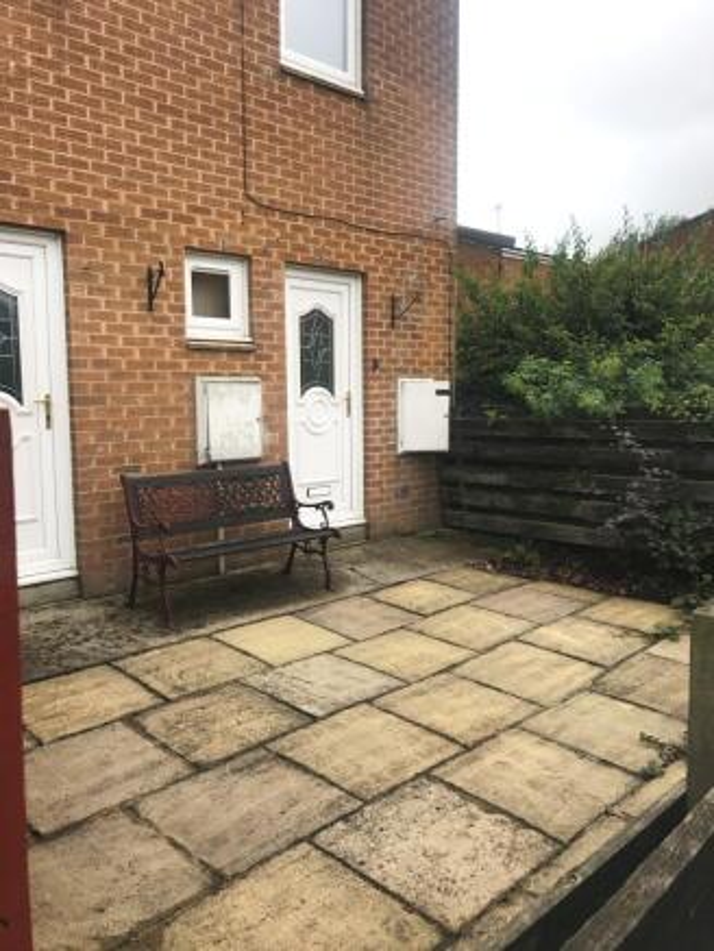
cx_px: 357
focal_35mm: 28
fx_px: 770
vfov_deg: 63.4
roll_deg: +0.0
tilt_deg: -5.8
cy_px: 476
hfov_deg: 49.8
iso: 20
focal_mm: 3.99
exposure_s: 1/626
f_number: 1.8
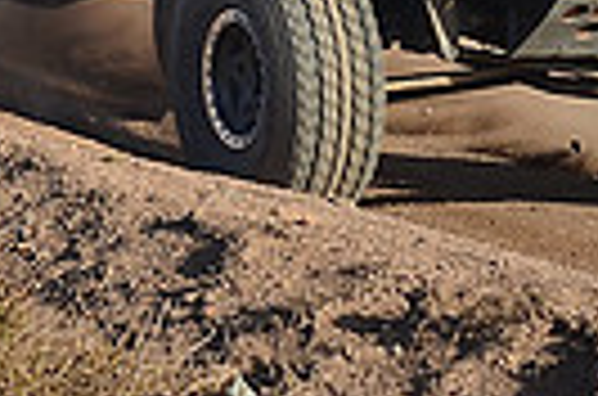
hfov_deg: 9.0
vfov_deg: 5.9
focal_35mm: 228
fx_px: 3781
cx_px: 121
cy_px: -315
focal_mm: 35
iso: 200
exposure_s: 1/500
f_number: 7.1
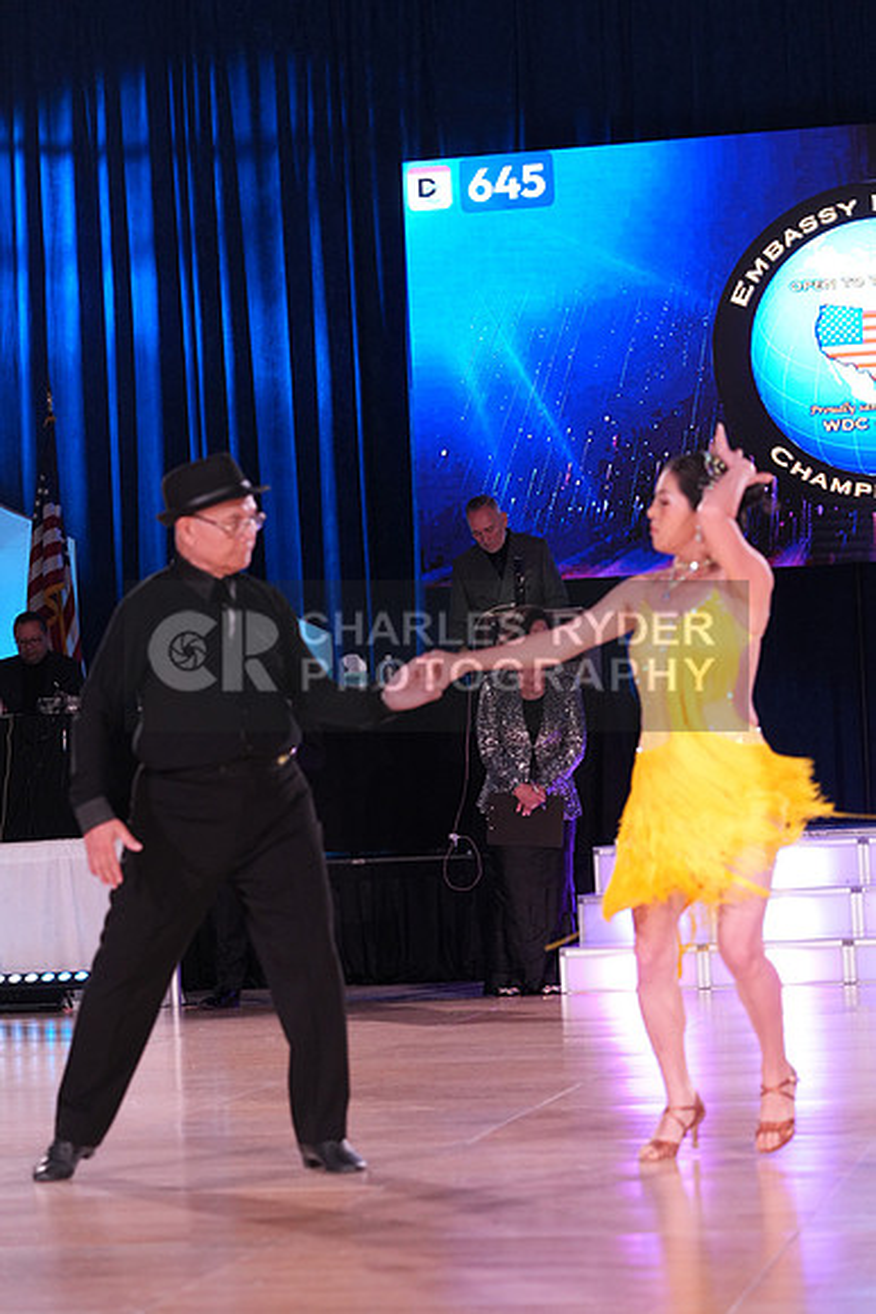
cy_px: 657
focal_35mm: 105
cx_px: 438
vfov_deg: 19.5
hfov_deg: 13.0
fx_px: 3830
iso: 2500
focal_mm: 105
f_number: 5
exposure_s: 1/200
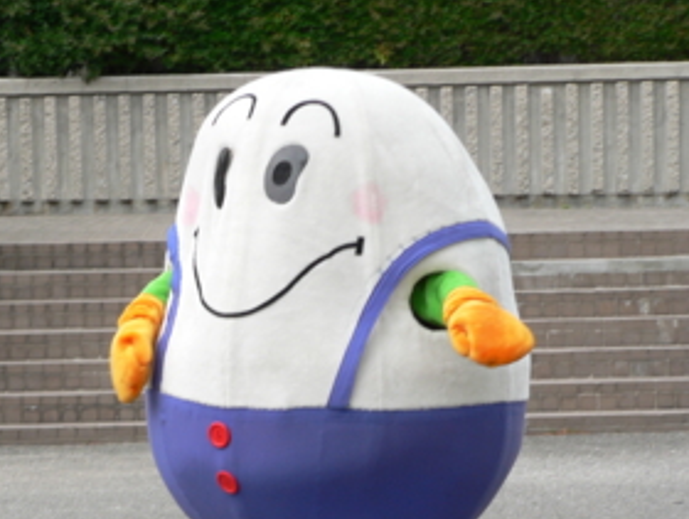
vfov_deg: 8.5
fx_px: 3489
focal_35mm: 175
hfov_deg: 11.3
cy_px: 366
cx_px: 219
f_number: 4
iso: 80
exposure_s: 1/200
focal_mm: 18.2
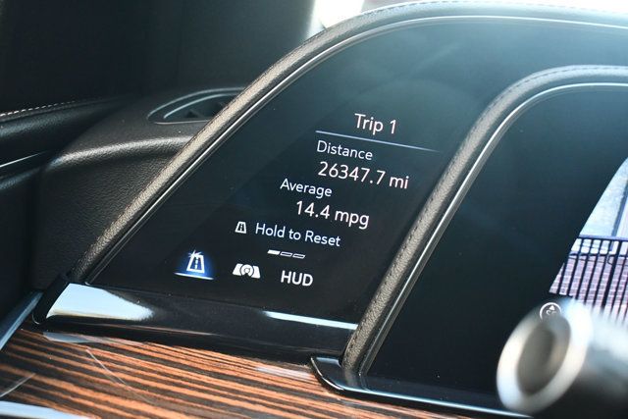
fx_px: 733
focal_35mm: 42
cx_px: 314
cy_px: 210
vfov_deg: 31.9
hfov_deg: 46.4
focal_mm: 28
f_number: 4.2
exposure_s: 1/125
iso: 2800
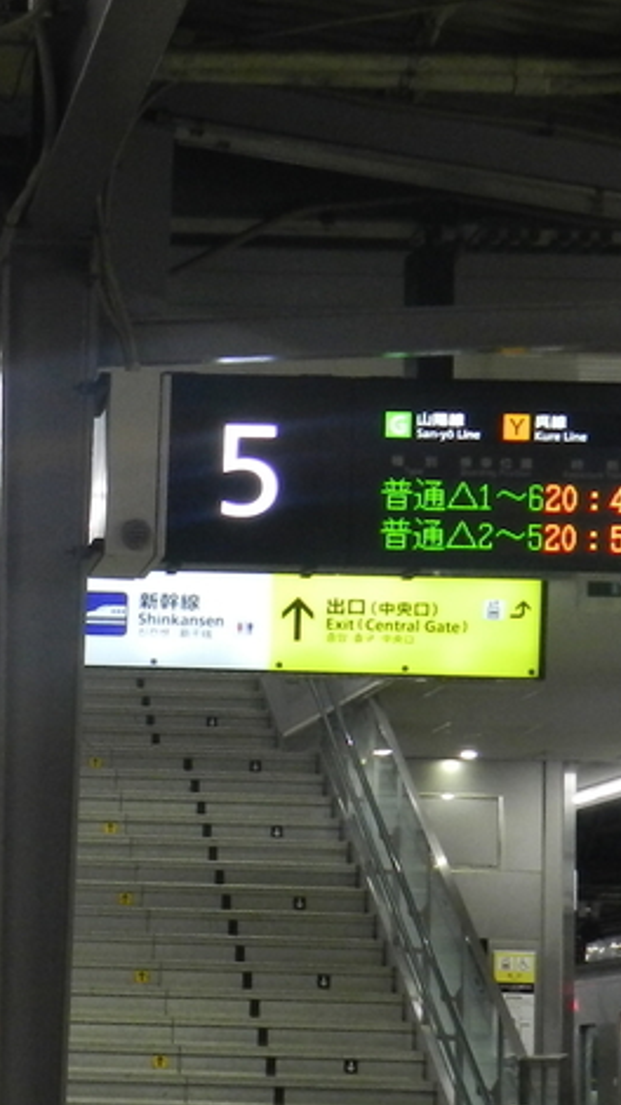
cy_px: 755
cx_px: -430
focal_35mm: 128
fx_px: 3751
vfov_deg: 16.7
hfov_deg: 9.1
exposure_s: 1/30
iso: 320
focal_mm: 8.1
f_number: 4.2
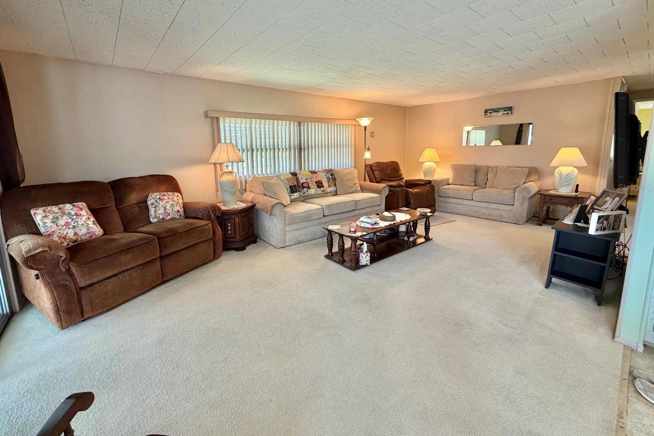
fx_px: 272
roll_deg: +1.2
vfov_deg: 76.9
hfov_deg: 100.4
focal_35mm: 15
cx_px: 322
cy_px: 187
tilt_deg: -8.2
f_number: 2.2
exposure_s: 1/120
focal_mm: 2.22
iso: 200
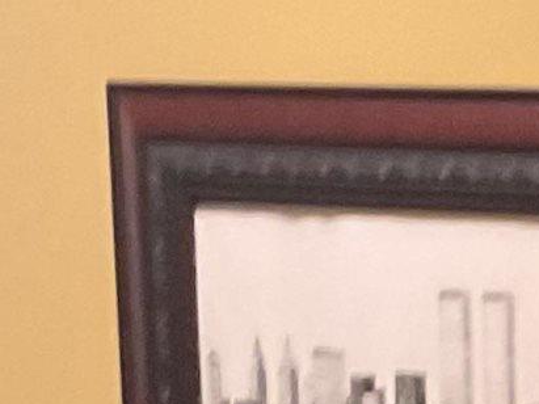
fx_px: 3378
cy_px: 1049
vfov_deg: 6.4
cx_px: 745
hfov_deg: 8.9
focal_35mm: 217
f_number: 1.8
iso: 250
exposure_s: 1/30
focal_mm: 3
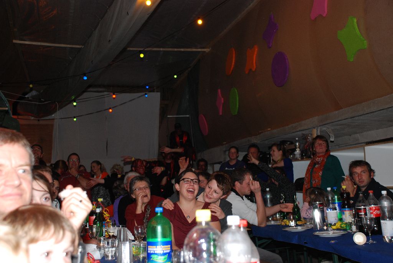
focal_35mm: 48
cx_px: 196
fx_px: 525
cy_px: 132
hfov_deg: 41.1
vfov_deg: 28.1
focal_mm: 32
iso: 320
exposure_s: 1/60
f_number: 4.2
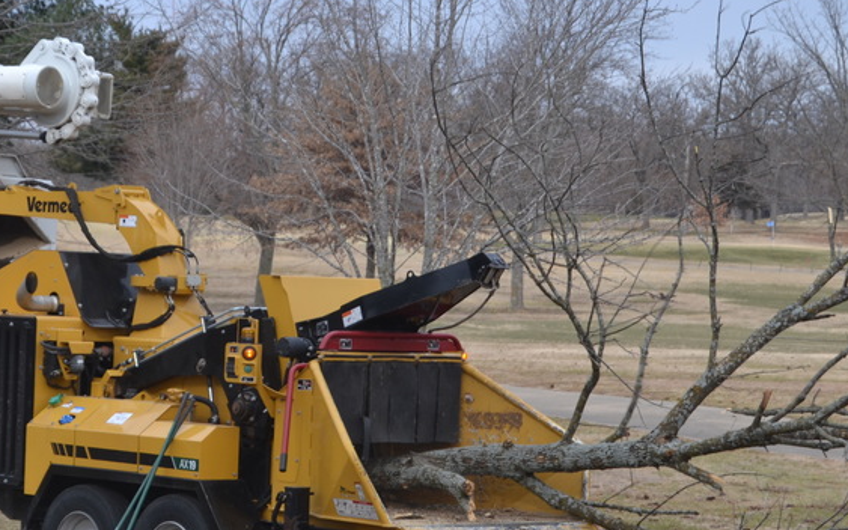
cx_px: 220
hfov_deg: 13.6
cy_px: 323
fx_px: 3535
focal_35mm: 153
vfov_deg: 8.6
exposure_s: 1/160
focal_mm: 55
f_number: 6.3
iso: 100
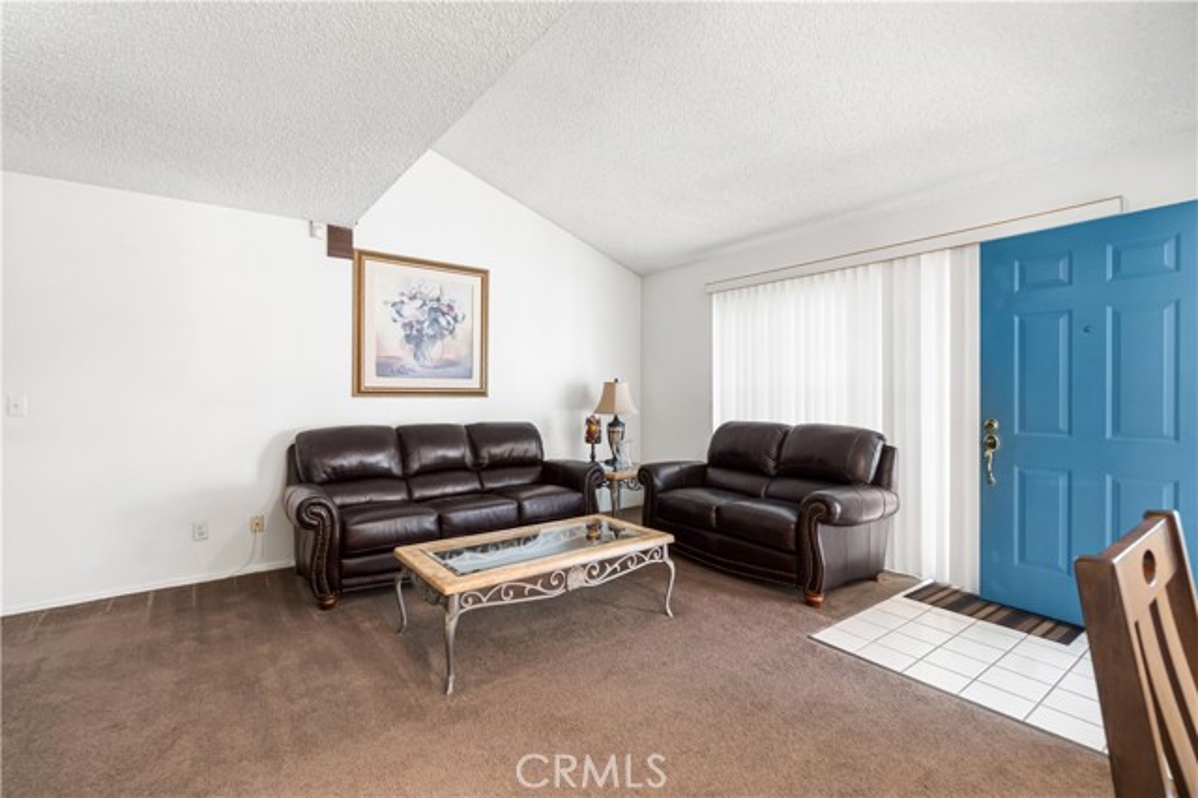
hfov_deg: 100.4
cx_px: 599
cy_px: 399
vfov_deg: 77.3
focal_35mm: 15
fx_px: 499
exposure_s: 1/2
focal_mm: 10
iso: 320
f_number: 7.1
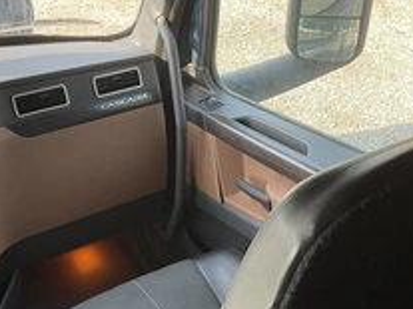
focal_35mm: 56
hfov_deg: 34.4
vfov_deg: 26.0
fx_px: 668
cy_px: 201
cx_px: 202
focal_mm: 3
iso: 40
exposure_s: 1/122
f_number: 1.8
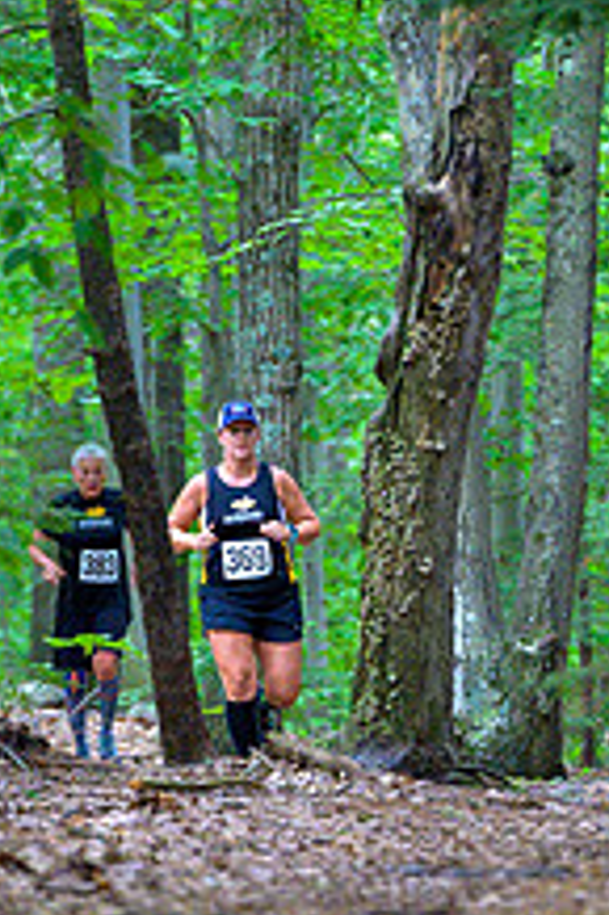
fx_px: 10470
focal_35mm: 412
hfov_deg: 3.3
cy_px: 718
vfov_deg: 5.0
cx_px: 443
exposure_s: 1/250
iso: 8000
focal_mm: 200
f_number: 4
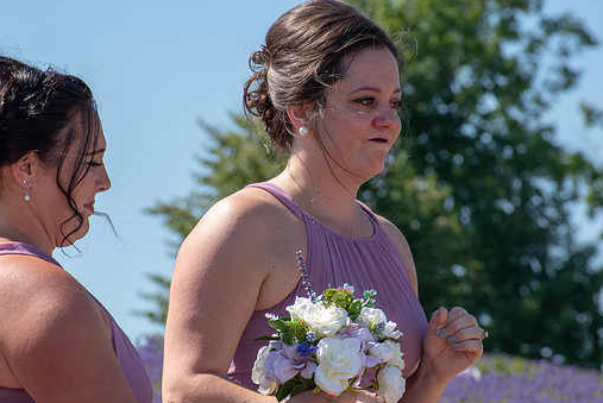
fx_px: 5029
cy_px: 226
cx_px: 296
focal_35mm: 300
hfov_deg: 6.9
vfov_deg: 4.6
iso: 100
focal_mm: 175
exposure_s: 1/200
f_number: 10
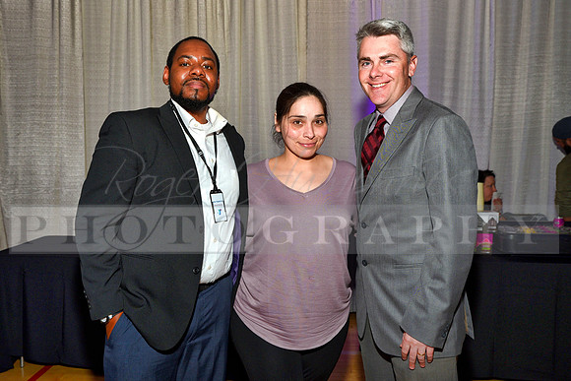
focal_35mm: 32
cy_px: 190
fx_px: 508
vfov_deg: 41.1
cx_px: 286
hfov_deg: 58.7
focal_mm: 32
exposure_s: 1/60
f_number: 5
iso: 200
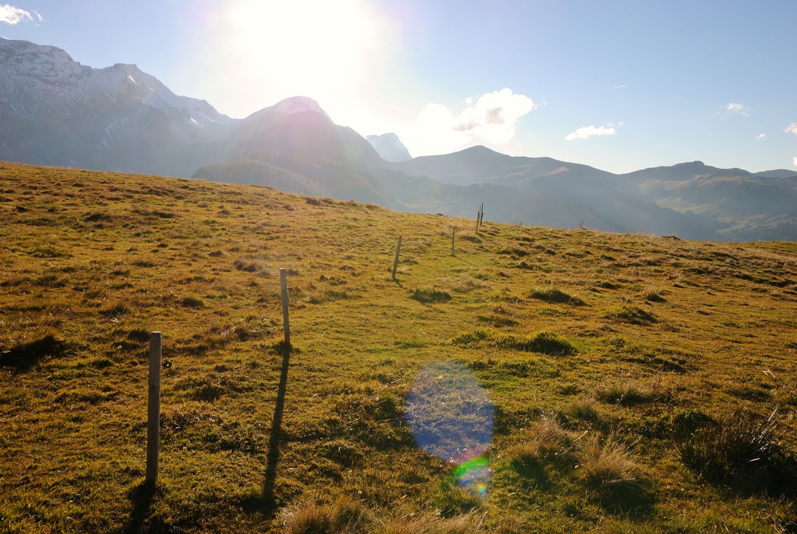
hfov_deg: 61.9
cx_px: 398
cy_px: 267
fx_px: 665
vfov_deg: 43.7
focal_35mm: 30
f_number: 9
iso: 100
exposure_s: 1/160
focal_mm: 20
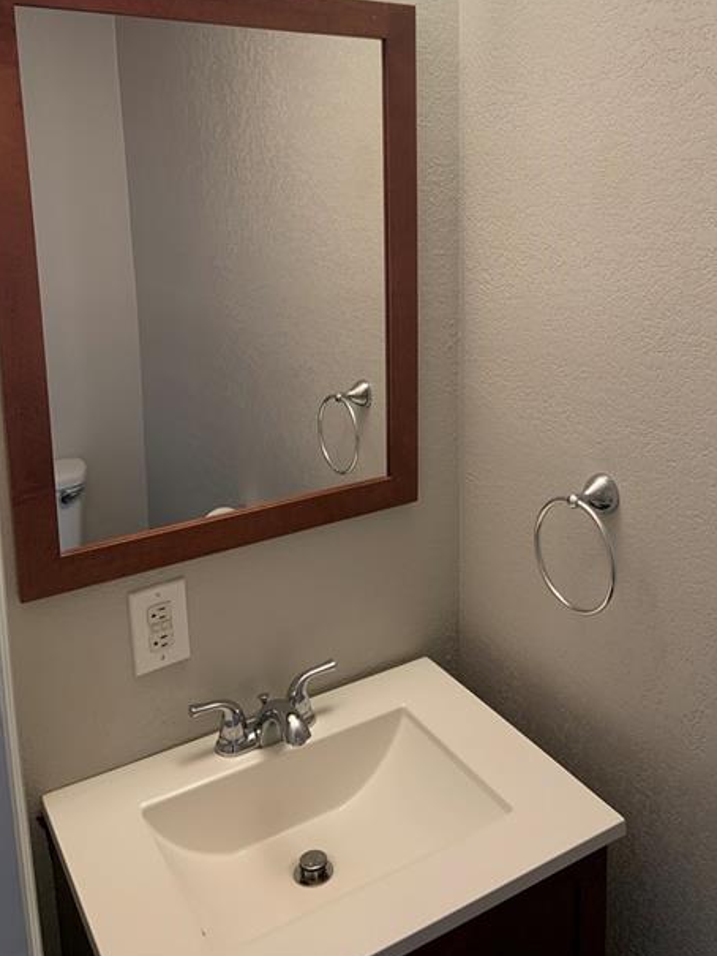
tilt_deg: -9.6
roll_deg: +0.2
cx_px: 441
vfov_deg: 54.7
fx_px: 911
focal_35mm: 33
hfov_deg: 42.7
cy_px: 357
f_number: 1.8
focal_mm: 4.25
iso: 50
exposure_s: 1/60
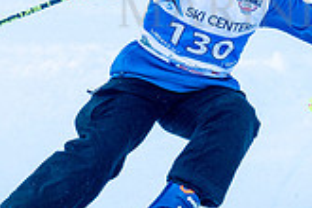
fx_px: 19455
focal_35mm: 2245
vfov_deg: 0.6
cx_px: 353
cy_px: 103
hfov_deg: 0.9
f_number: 8
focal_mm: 560
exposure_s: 1/2000
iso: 2000
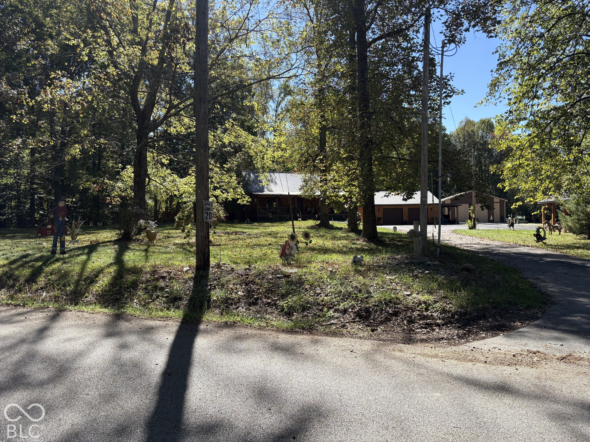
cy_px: 221
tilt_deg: -0.2
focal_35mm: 26
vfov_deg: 53.1
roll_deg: +3.0
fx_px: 443
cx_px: 295
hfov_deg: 67.3
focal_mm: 5.96
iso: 50
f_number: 1.6
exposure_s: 1/1420
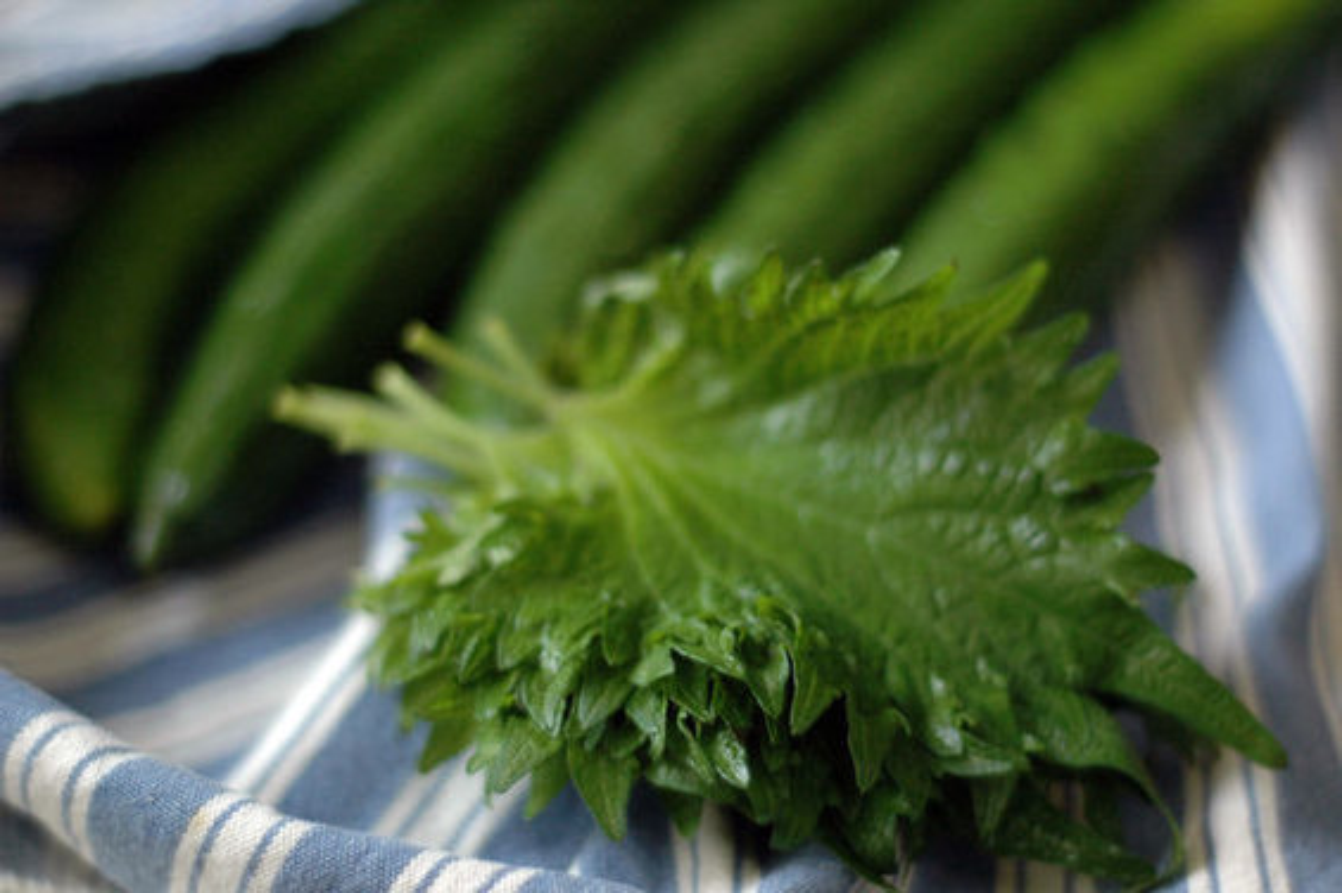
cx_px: 671
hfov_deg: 27.0
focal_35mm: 75
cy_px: 446
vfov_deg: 18.2
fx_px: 2794
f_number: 2
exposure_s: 1/500
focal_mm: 50
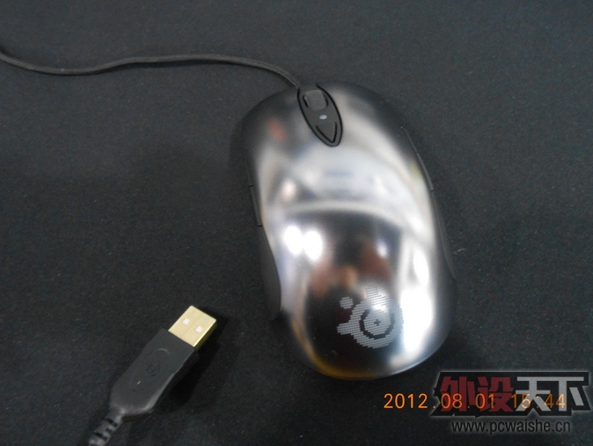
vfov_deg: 51.4
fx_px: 463
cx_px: 295
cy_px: 220
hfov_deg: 65.3
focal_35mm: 27
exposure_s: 1/3
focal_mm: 4.6
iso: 400
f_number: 3.5
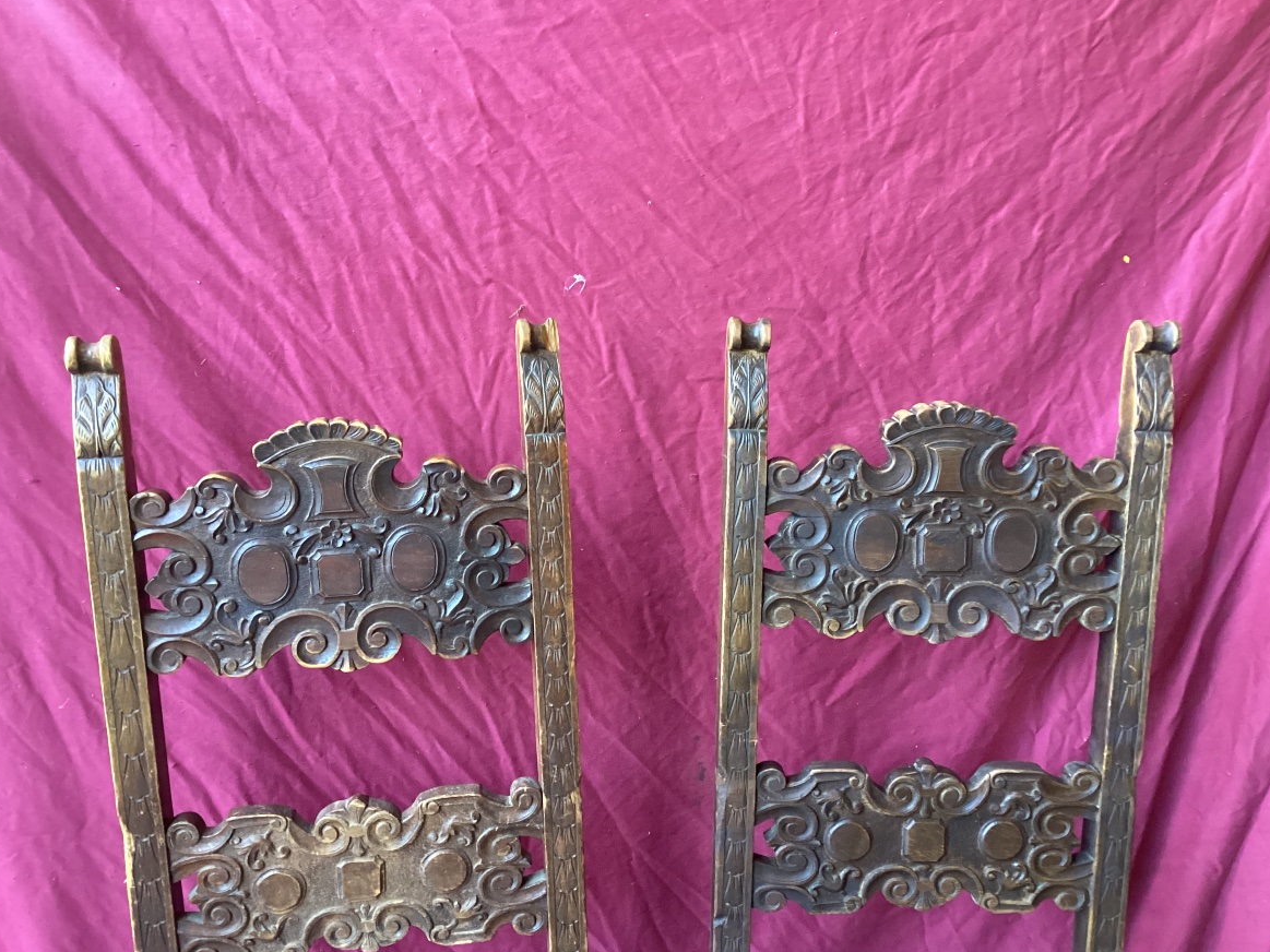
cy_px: 484
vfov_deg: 44.2
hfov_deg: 56.8
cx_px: 622
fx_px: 1174
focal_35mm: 32
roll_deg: -4.1
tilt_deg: -19.2
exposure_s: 1/50
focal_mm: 3.3
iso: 320
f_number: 2.4
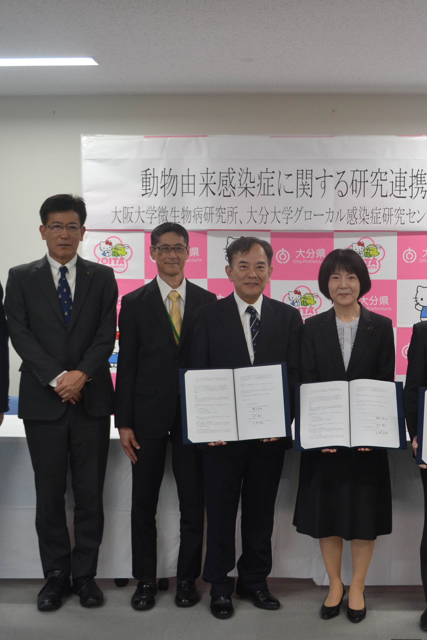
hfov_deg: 26.7
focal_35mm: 50
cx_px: 311
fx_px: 889
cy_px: 317
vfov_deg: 39.6
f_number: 4.5
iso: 400
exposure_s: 1/80
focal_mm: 22
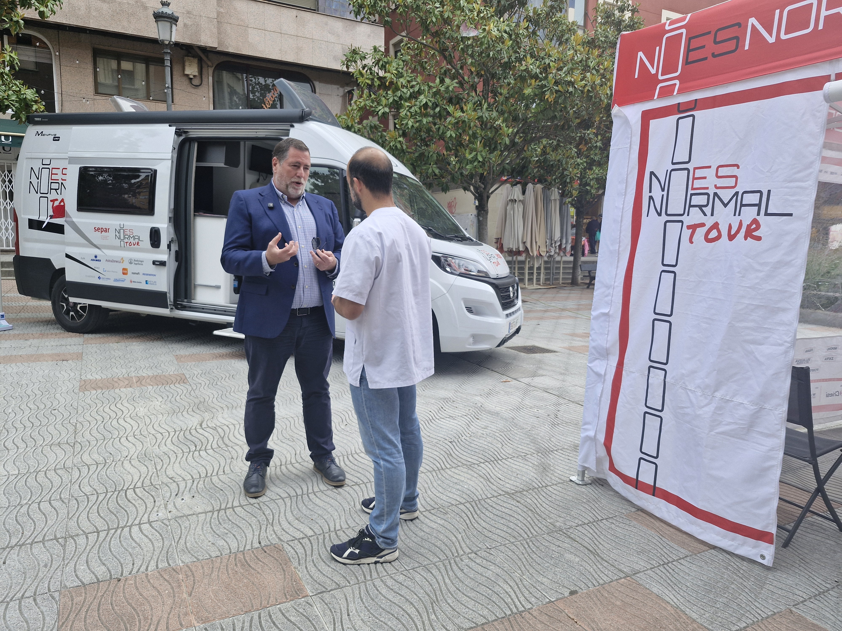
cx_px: 421
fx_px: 559
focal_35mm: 23
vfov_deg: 58.9
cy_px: 316
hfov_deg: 73.9
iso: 50
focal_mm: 5.54
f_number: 1.8
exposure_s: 1/612
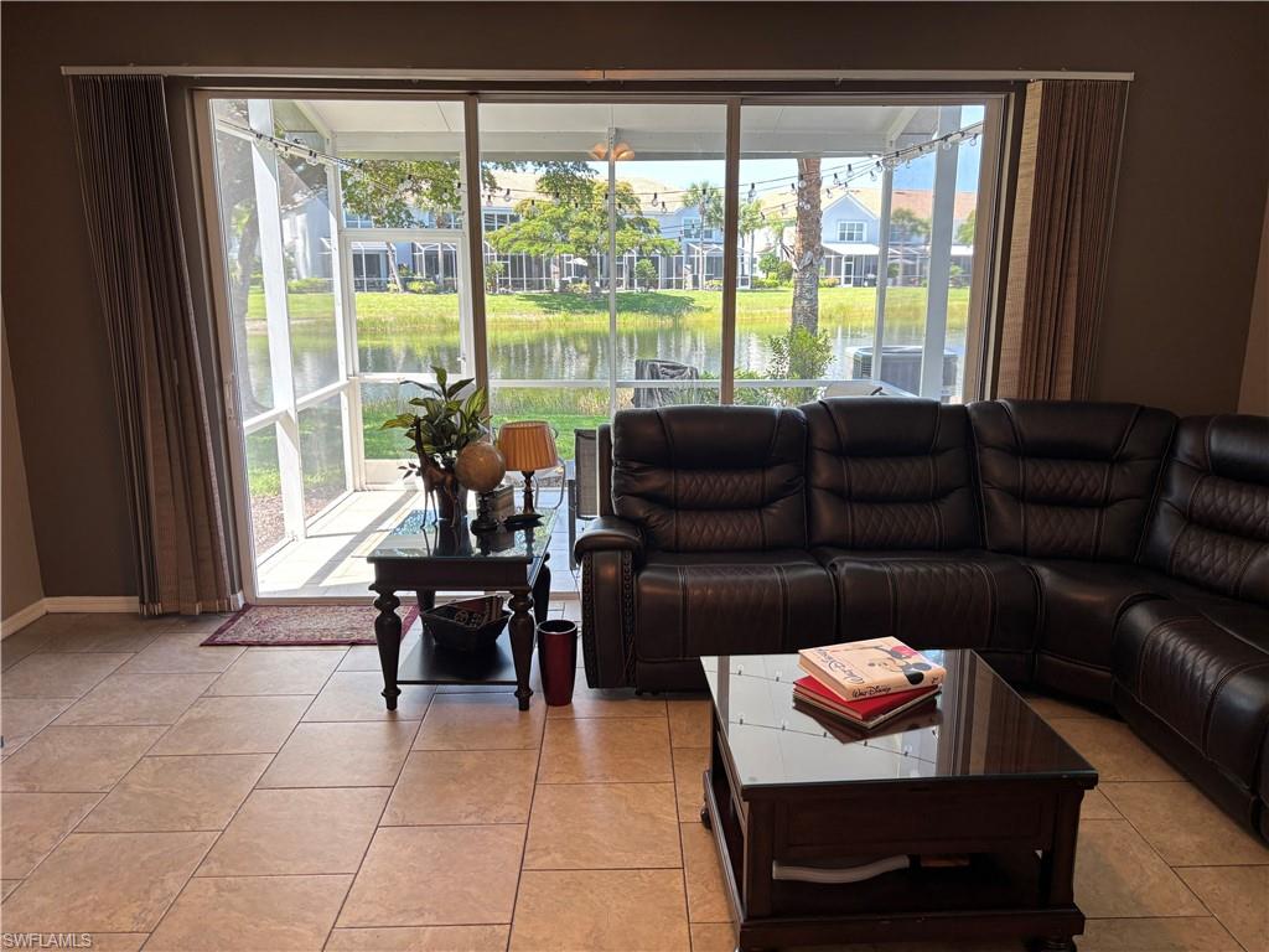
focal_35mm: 26
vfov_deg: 53.1
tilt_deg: -12.6
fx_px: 953
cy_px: 476
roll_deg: -0.2
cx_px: 634
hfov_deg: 67.3
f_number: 1.6
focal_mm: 5.96
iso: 100
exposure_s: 1/120
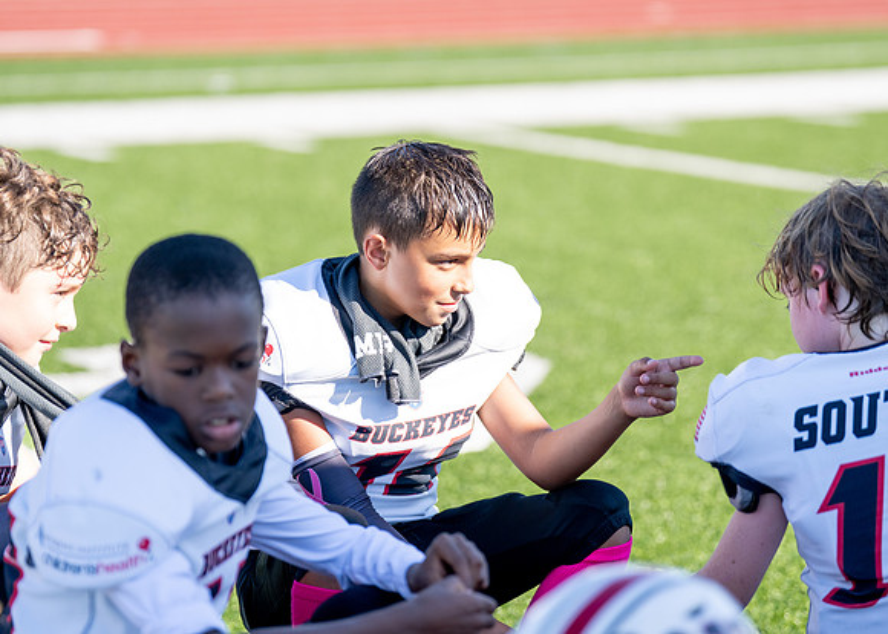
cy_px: 284
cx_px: 483
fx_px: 3484
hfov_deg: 14.5
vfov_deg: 10.4
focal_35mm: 138
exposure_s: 1/2000
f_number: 2.8
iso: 320
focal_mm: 118
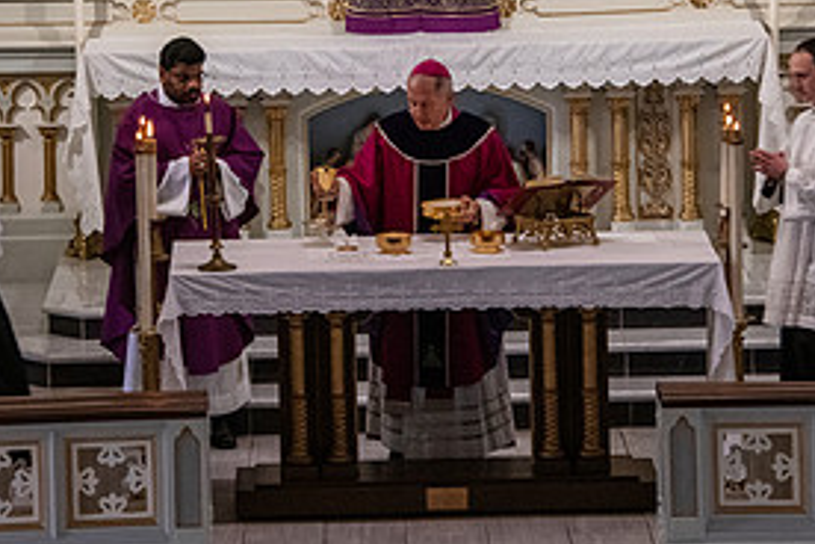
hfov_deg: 8.8
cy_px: 81
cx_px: 375
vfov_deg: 5.8
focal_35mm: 235
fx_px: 5320
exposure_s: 1/80
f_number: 11
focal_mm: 112
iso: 4000
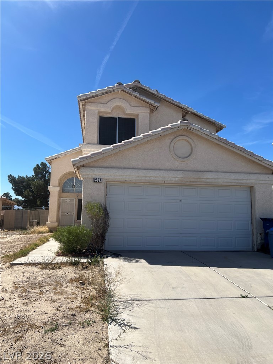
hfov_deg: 53.1
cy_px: 182
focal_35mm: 26
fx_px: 273
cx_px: 136
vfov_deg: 67.3
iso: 50
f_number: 1.5
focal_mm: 5.7
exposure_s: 1/5076
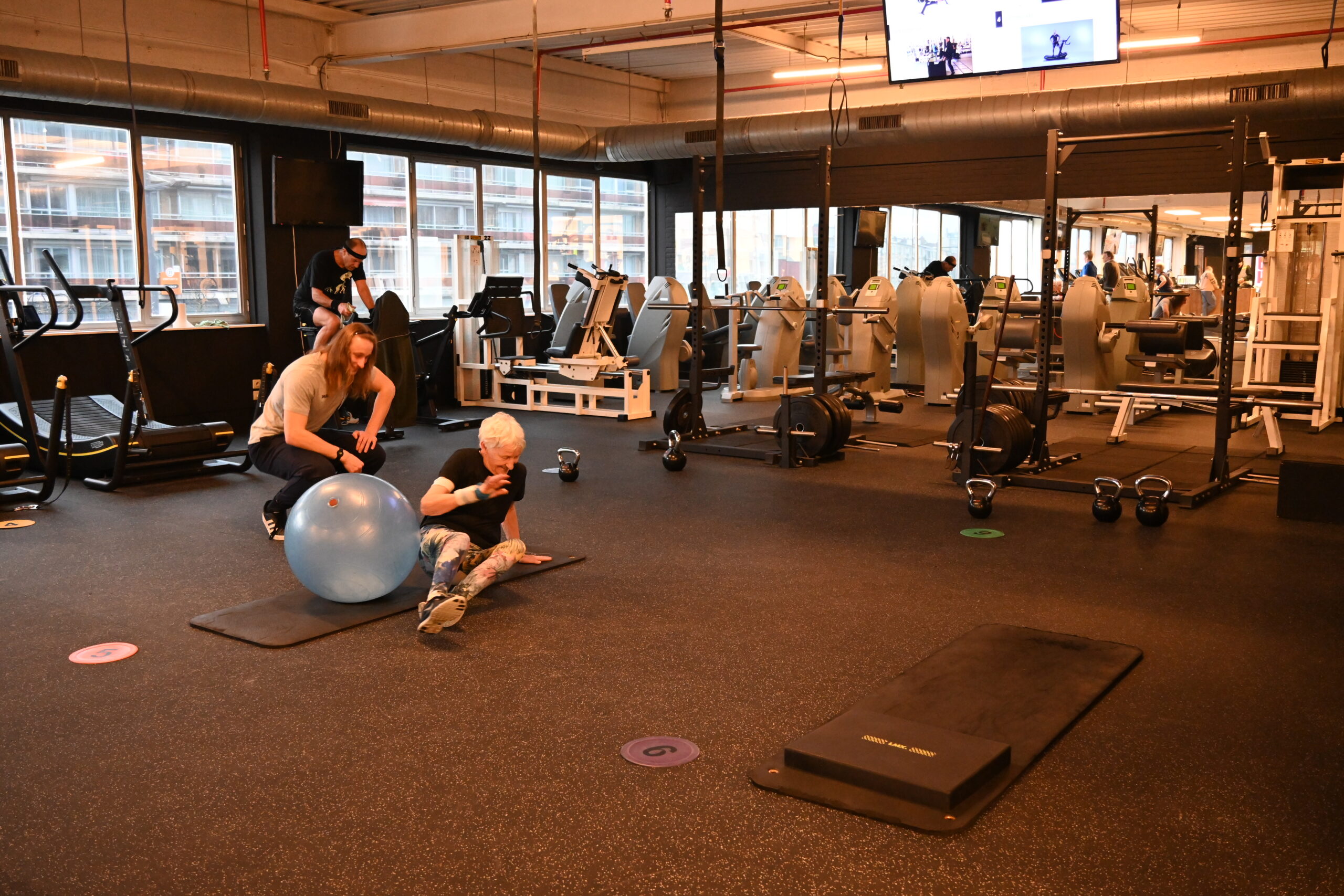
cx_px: 672
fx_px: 1204
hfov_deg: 58.3
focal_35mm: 32
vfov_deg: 40.8
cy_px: 448
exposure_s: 1/80
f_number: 3.5
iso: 3200
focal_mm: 21.5
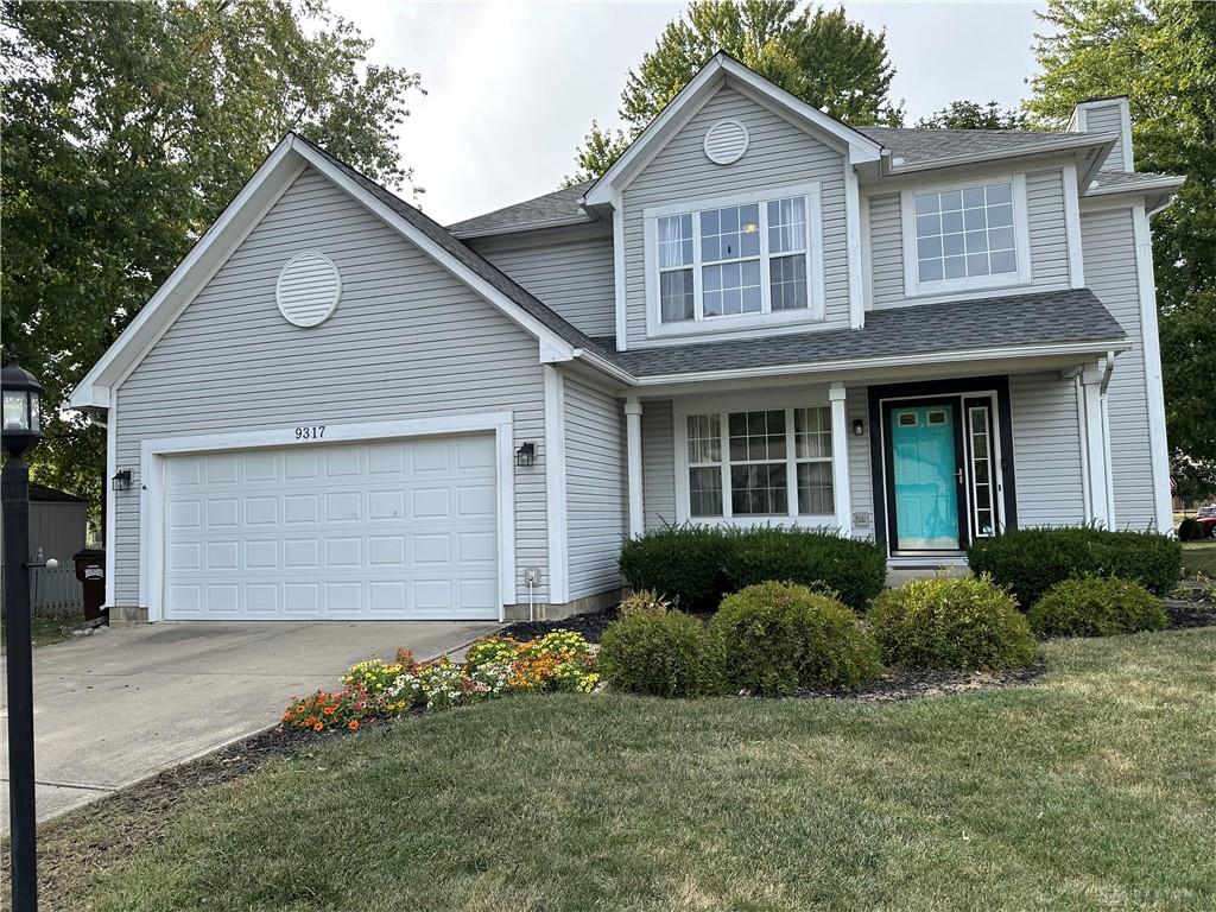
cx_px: 608
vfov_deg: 56.8
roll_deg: +1.5
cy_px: 456
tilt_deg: +3.6
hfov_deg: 71.6
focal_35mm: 24
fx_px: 843
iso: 80
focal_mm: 6.86
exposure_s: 1/1473
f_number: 1.78
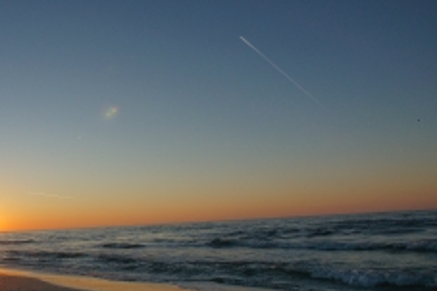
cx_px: 46
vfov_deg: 42.1
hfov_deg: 53.1
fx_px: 376
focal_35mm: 31
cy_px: 172
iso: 200
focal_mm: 16
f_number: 9
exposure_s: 1/500
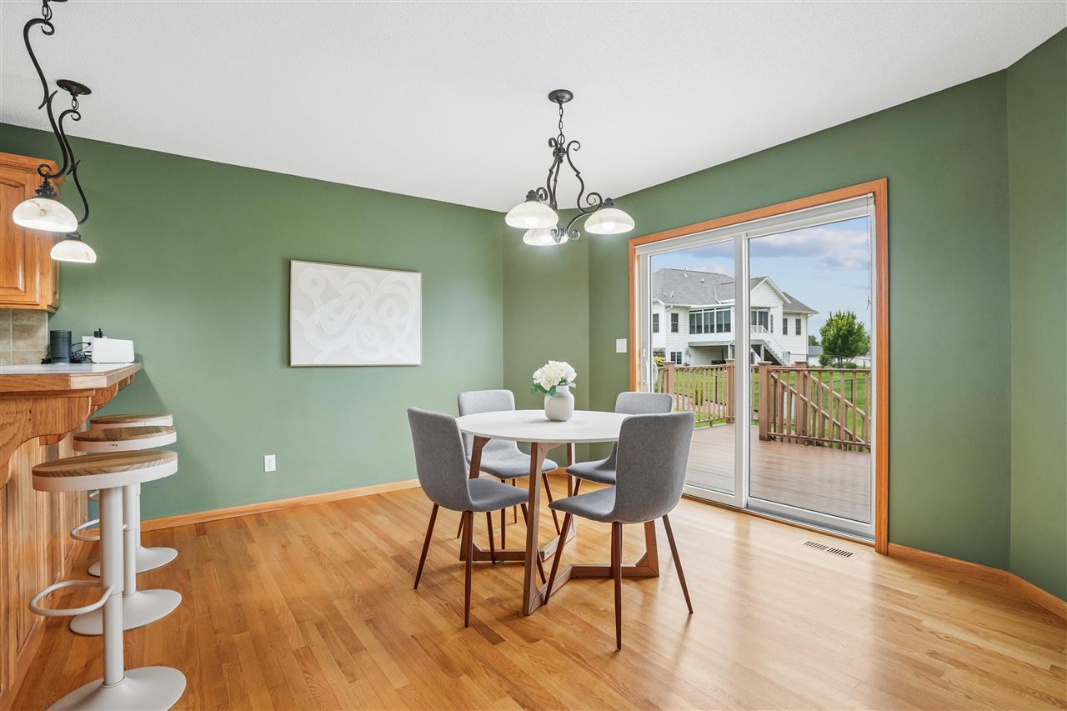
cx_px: 534
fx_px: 504
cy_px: 356
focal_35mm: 17
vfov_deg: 70.4
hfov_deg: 93.3
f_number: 8
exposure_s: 1/160
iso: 1600
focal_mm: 17
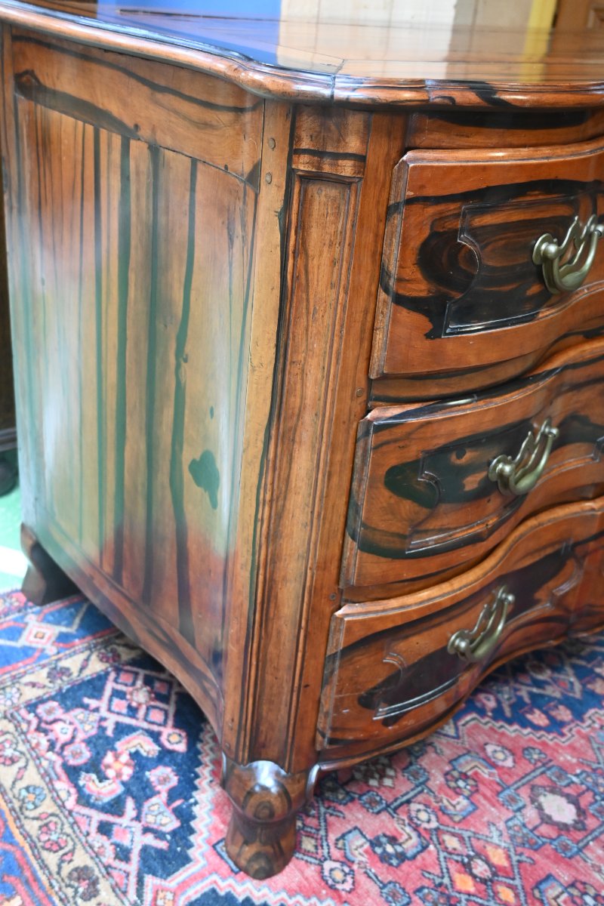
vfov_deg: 54.1
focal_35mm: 35
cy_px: 453
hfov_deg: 37.6
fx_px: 887
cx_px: 302
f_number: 3.8
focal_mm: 23.5
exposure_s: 1/125
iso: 1600
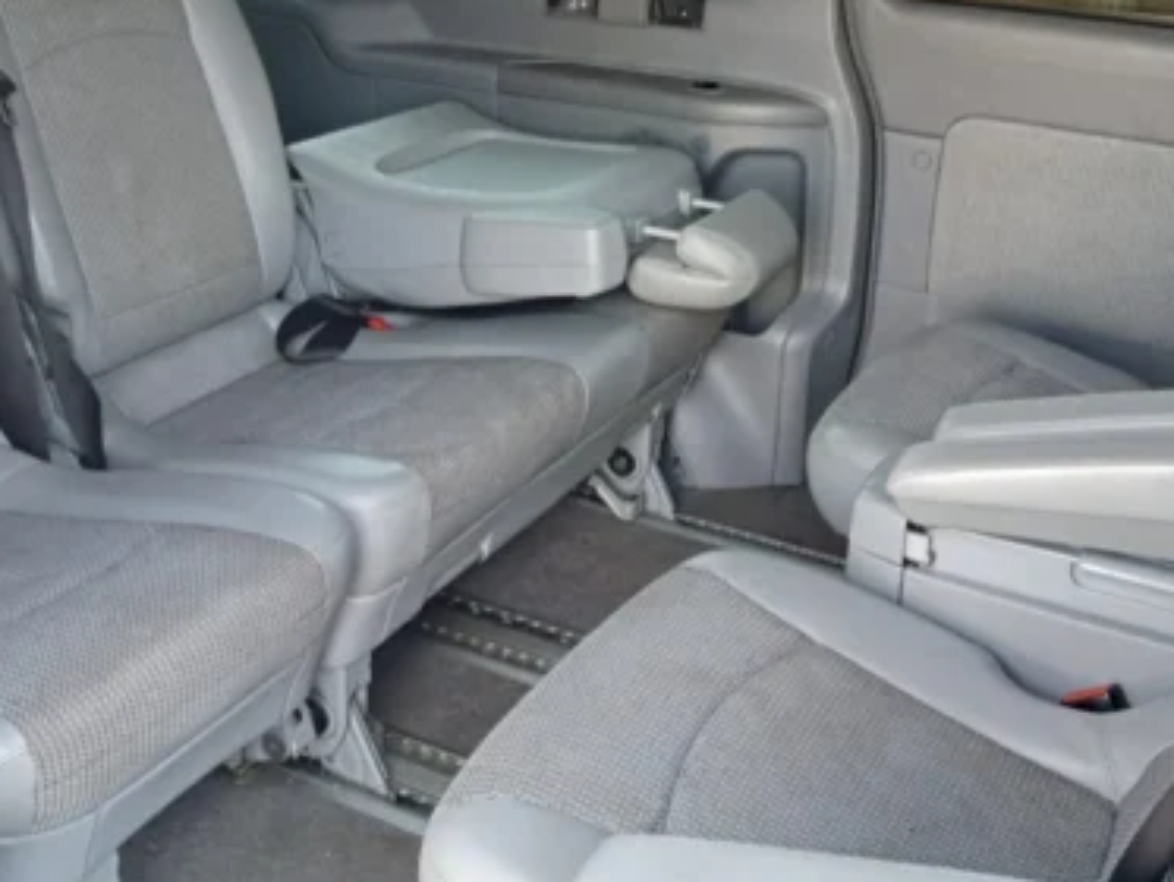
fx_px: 1527
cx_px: 674
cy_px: 271
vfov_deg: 31.9
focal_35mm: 45
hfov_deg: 42.0
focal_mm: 3.46
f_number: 2.2
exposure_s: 1/33.3
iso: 184
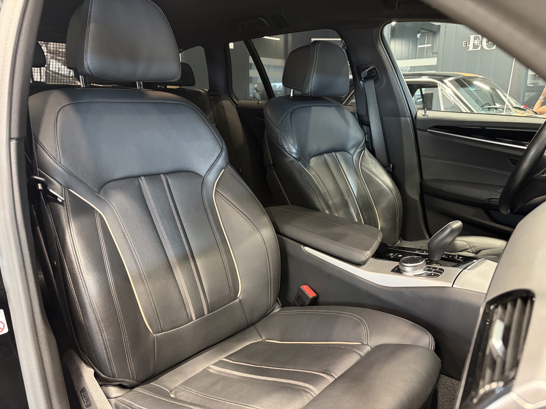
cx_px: 273
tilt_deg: -13.8
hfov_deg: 67.3
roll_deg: +0.0
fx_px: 410
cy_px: 204
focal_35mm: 26
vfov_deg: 53.1
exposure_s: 1/37
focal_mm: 5.96
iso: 640
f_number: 1.6
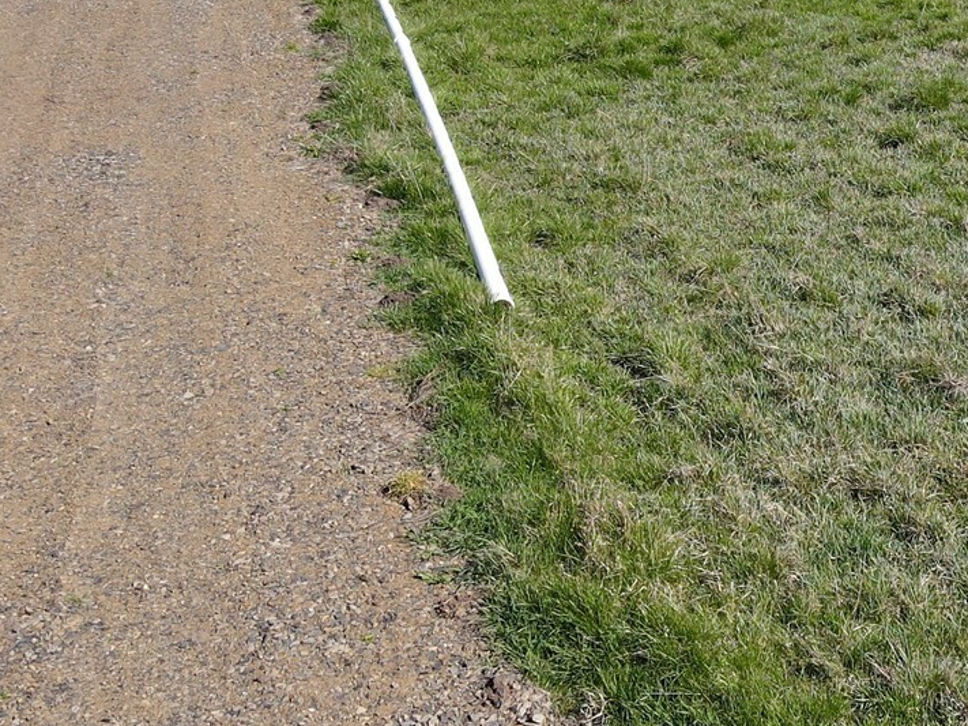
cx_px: 886
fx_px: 1510
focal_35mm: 54
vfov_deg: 26.9
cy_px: 248
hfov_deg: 33.5
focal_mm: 4.5
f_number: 2.8
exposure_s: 1/640
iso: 100
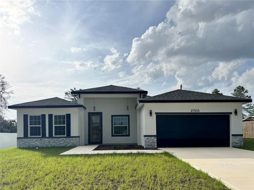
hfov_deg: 71.6
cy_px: 95
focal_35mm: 24
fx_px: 176
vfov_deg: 56.8
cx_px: 127
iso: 80
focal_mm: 6.76
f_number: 1.78
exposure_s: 1/7092
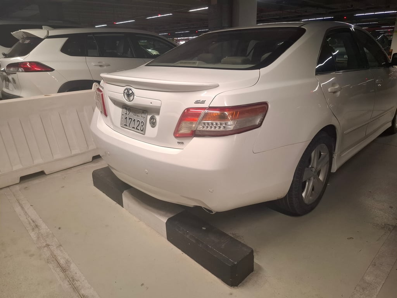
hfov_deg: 73.9
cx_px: 198
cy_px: 149
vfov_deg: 58.9
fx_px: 264
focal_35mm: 23
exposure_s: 1/50
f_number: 1.8
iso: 250
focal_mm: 5.54
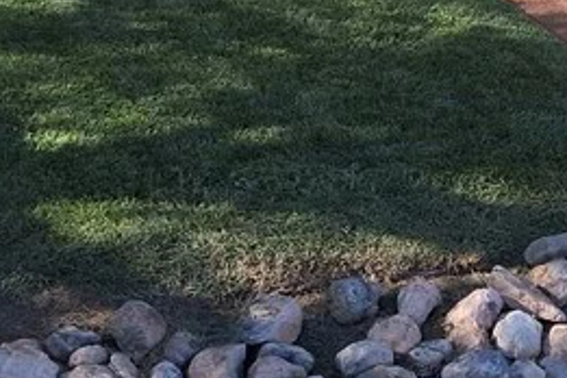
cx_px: 478
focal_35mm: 106
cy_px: -119
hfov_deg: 19.0
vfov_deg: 12.5
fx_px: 1669
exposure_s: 1/309
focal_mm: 3.98
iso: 25
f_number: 1.8
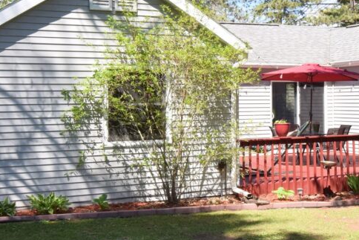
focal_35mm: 63
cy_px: 106
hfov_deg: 31.4
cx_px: 253
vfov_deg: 21.5
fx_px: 631
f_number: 14
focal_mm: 17
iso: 320
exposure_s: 1/200
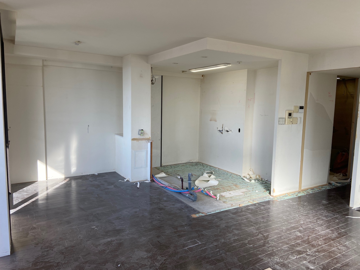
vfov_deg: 53.1
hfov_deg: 67.3
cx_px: 180
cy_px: 135
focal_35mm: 26
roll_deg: -1.5
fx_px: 270
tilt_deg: -7.5
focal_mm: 4.25
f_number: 1.8
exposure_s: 1/222
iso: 32
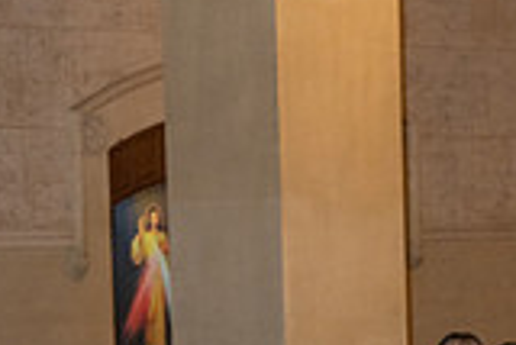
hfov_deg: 8.0
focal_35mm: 254
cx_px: 580
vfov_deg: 5.4
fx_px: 3644
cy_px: 576
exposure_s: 1/200
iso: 1600
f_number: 5.6
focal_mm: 70
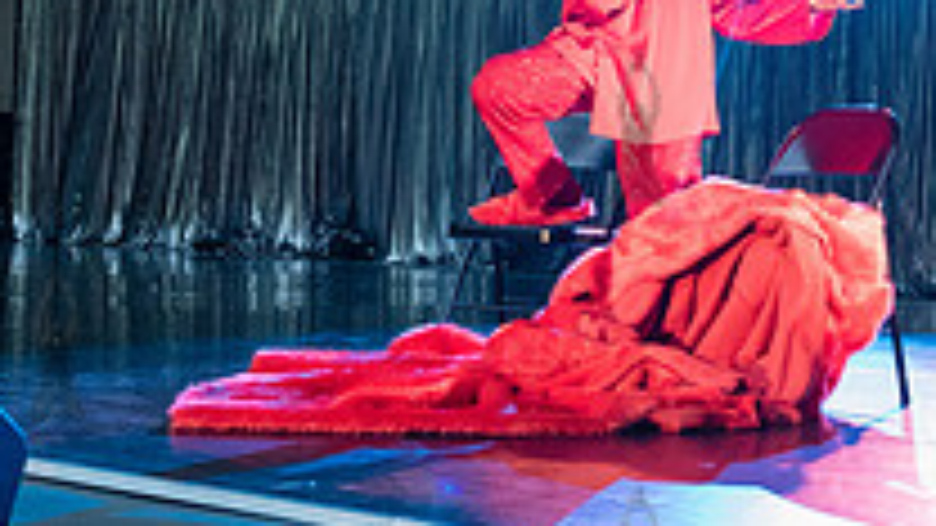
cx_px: 634
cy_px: 128
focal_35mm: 79
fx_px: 1961
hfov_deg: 26.7
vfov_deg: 15.2
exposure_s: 1/250
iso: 3200
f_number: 3.5
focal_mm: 27
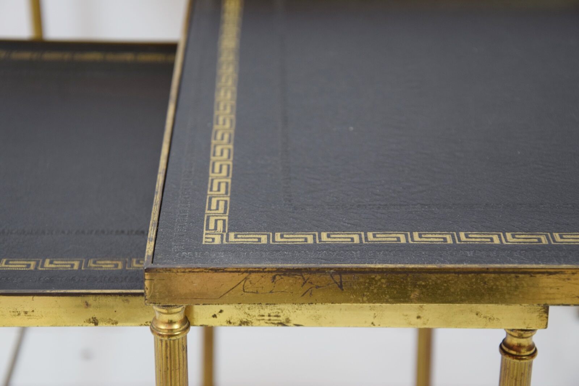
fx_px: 1592
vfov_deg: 13.8
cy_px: 193
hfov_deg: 20.6
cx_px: 290
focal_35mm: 99
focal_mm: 66
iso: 500
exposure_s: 1/60
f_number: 5.3
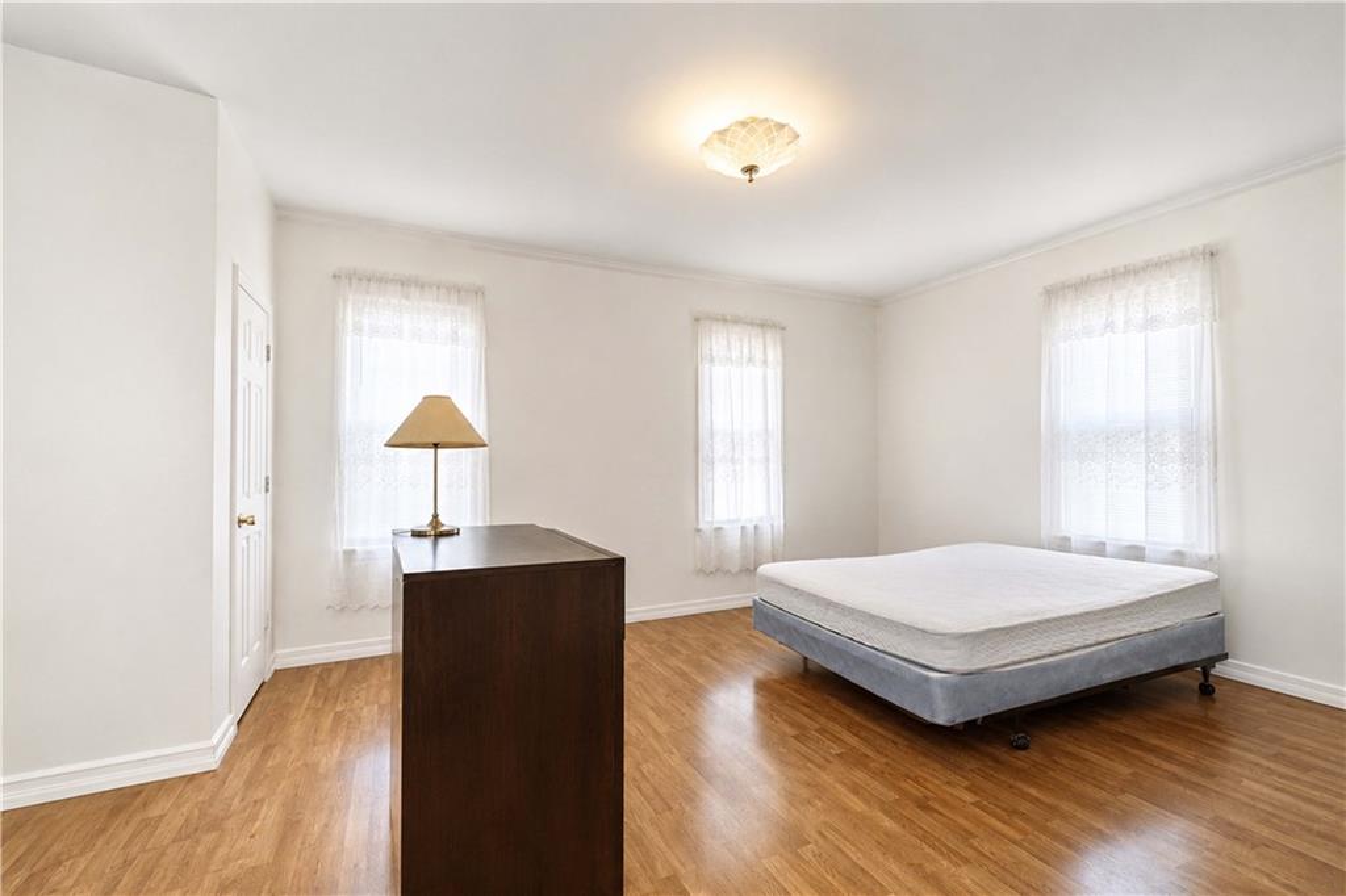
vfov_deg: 77.3
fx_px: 561
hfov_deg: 100.4
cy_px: 448
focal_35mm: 15
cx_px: 673
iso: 1250
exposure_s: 1/60
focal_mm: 10
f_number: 10
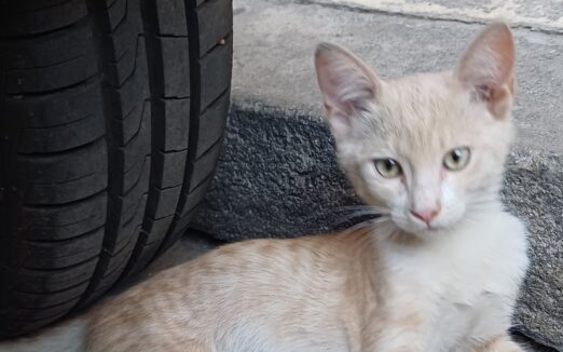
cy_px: 395
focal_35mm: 52
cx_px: 380
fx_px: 798
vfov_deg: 23.2
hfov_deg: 38.4
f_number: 1.8
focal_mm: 4.65
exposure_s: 1/50
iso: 250
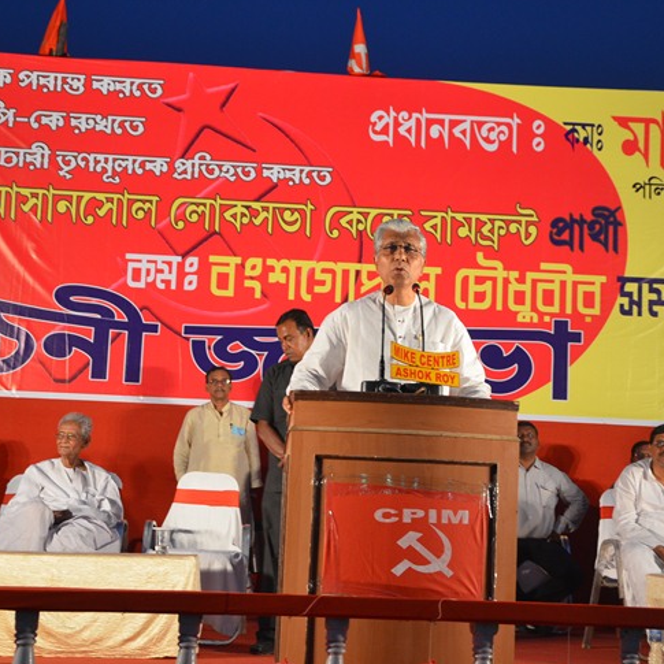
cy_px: 331
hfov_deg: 27.7
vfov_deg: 27.7
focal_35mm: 62
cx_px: 362
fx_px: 1346
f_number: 4.2
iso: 800
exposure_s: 1/40
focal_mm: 32
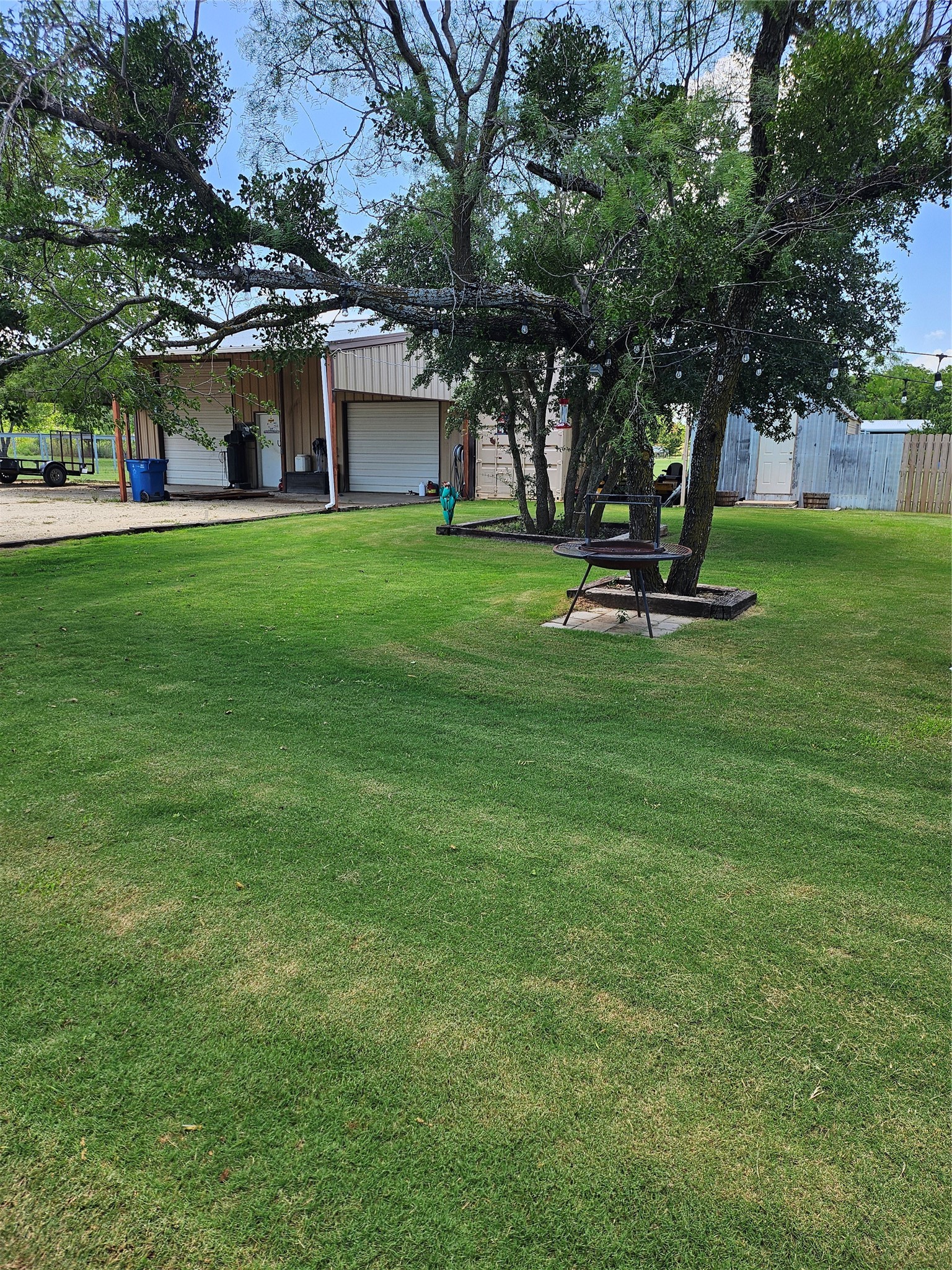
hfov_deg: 56.8
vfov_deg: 71.6
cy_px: 635
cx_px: 476
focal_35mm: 24
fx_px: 880
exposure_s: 1/675
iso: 50
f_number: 1.8
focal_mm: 5
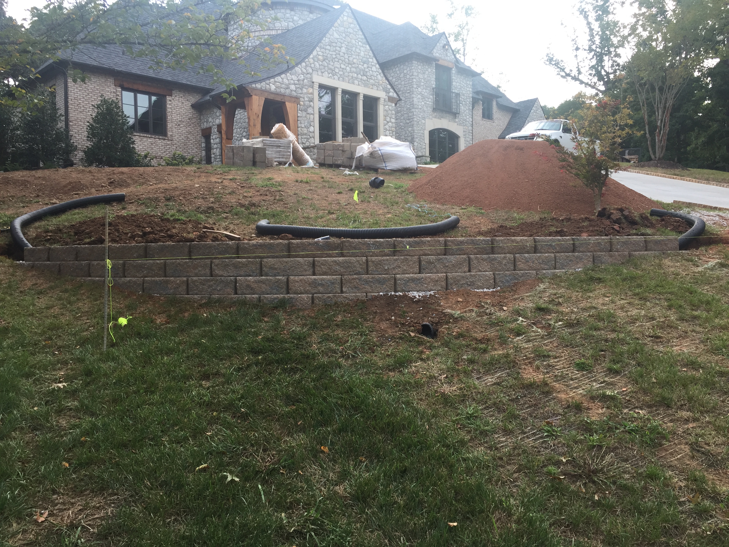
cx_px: 364
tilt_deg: -1.6
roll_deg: +0.0
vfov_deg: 48.2
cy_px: 274
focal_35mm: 29
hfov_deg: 61.7
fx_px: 611
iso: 32
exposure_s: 1/60
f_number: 2.2
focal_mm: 4.15
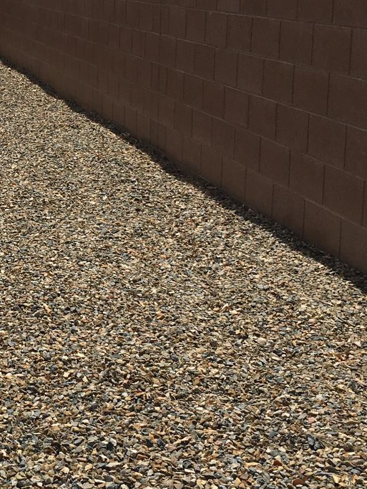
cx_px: -62
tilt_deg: -9.7
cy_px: 163
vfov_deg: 26.2
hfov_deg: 18.9
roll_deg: +0.3
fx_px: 1046
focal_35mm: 74
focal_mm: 4.15
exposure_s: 1/2747
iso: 25
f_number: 2.2
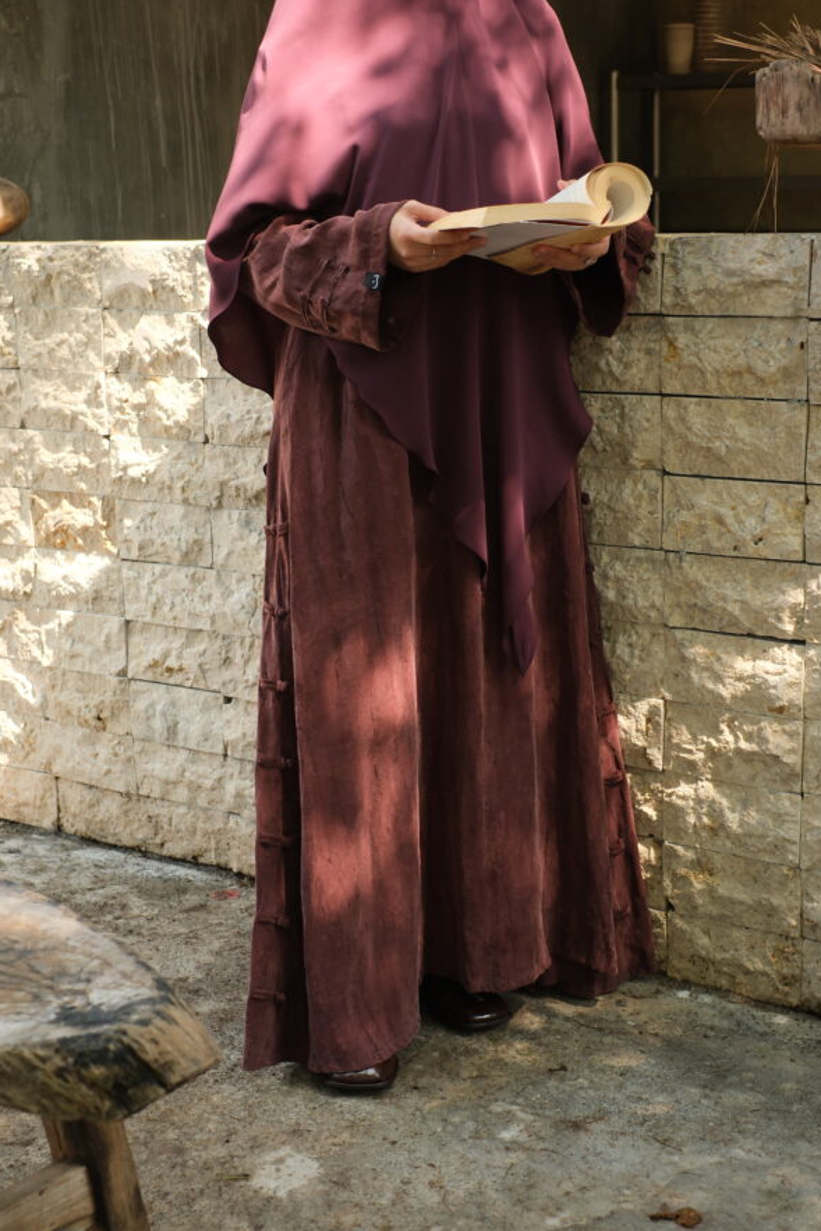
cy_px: 625
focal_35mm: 54
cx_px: 413
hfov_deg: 25.1
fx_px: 1846
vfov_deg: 36.9
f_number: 5
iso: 640
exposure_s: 1/250
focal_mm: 35
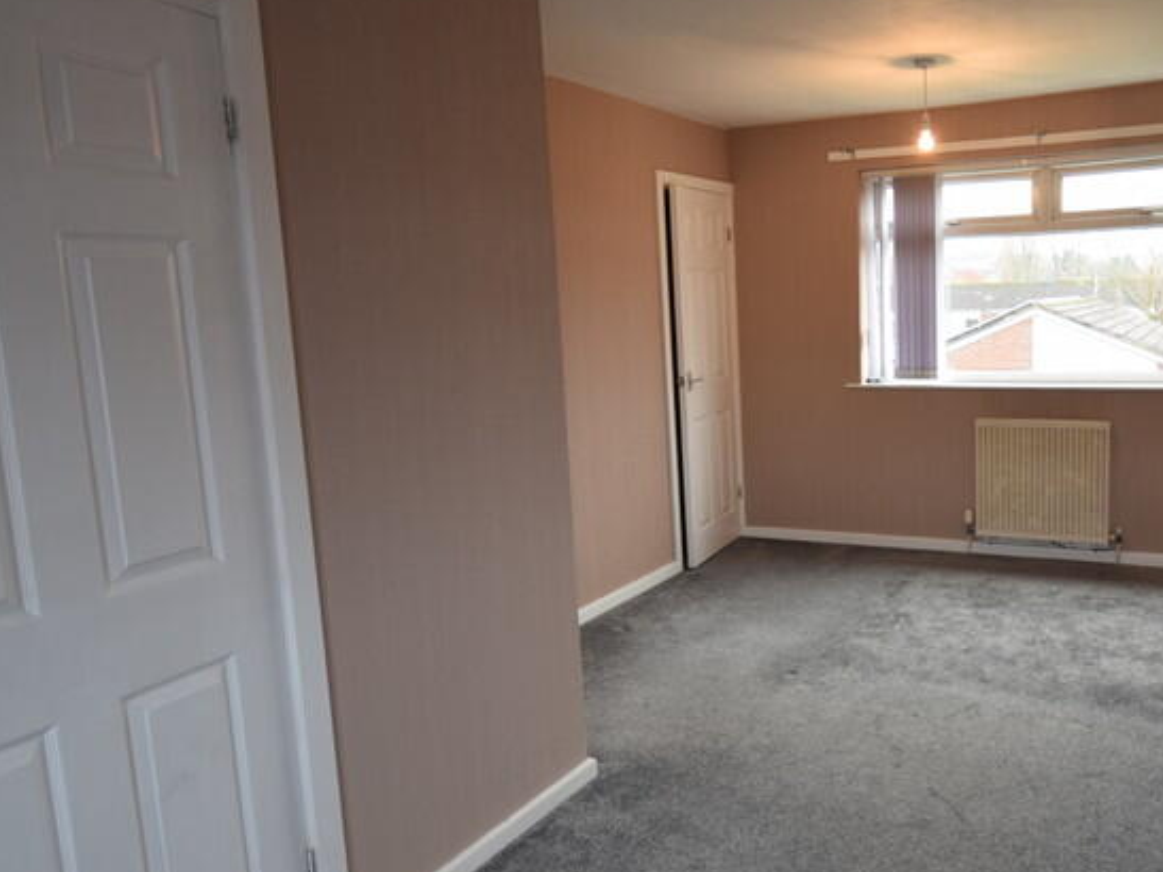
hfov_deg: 63.1
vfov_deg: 51.3
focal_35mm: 27
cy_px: 422
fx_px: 907
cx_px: 808
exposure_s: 1/60
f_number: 4
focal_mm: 10
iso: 400
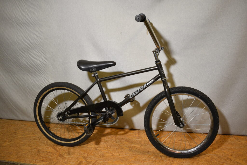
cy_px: 82
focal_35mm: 33
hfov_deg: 57.2
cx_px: 124
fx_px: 226
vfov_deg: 40.0
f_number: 4
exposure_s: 1/60
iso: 640
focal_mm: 22
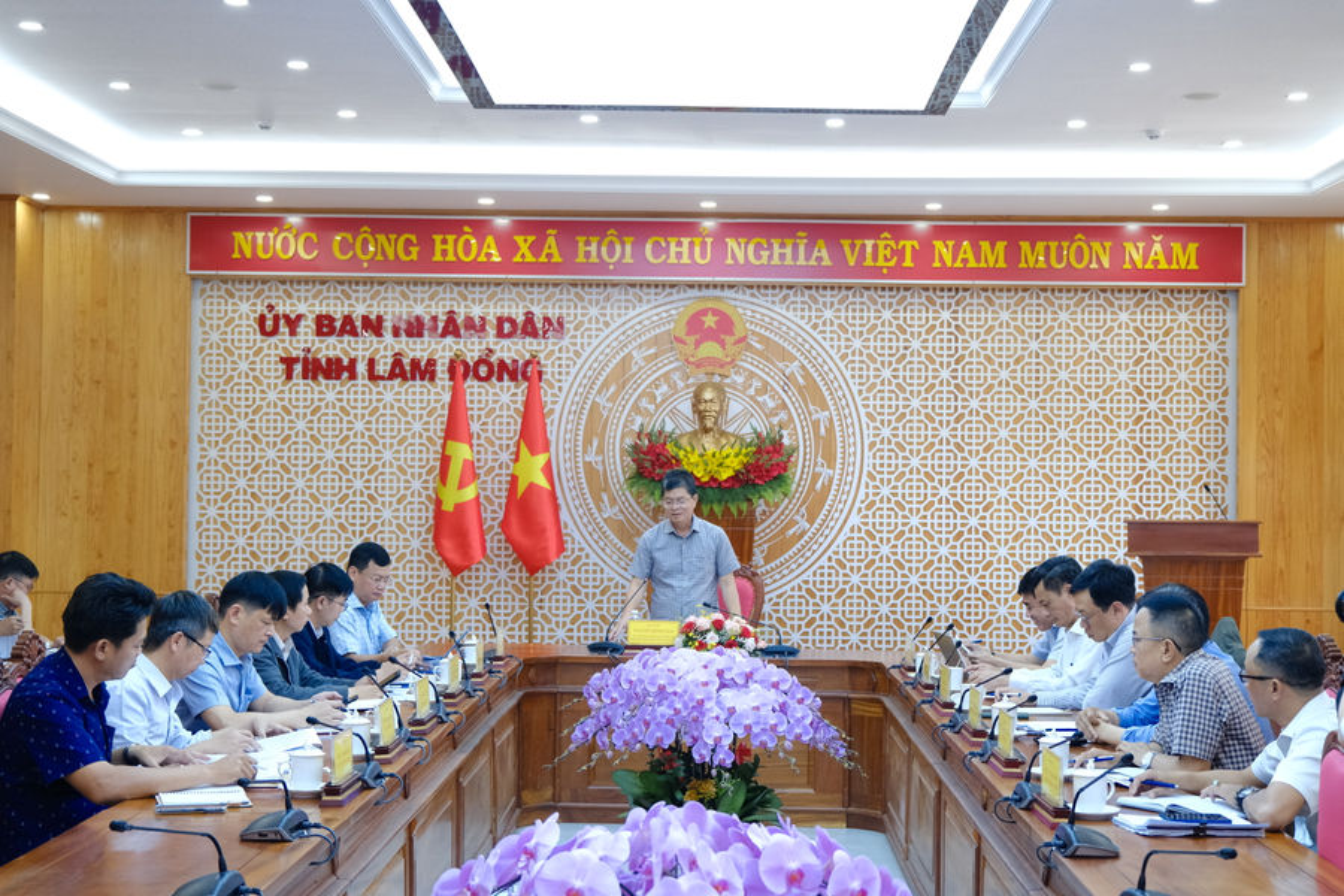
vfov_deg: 27.5
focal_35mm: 49
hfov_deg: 40.3
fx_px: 1829
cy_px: 448
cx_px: 672
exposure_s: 1/250
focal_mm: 32.5
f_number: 4
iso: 2000
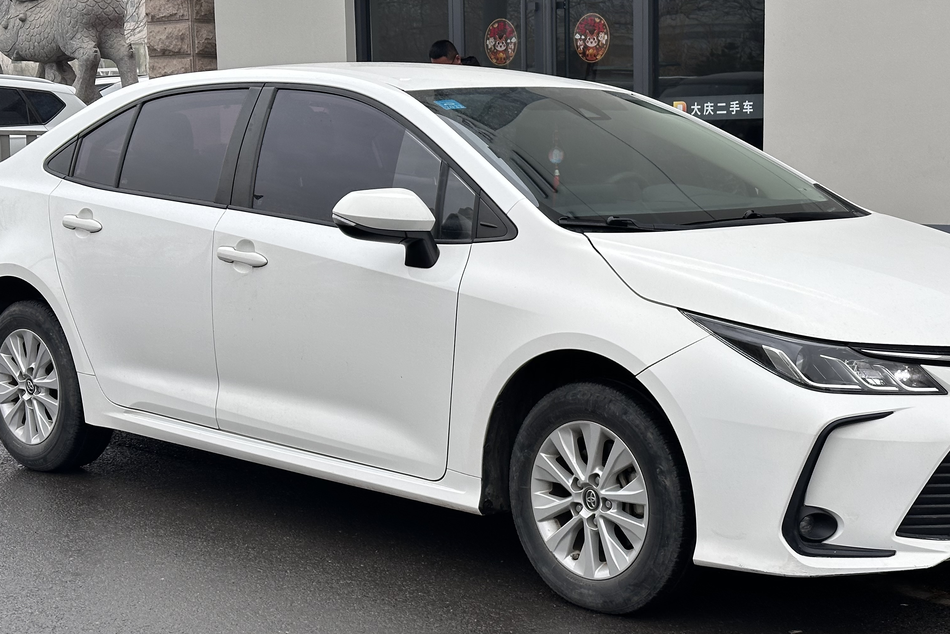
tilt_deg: -7.5
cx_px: 550
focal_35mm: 67
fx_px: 1768
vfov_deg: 20.3
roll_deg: +1.5
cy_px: 371
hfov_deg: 30.0
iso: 64
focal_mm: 6.86
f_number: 1.78
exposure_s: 1/580
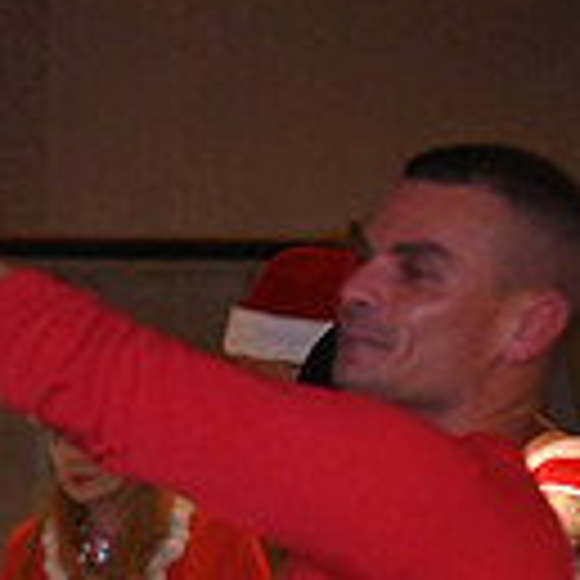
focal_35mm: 375
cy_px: 1205
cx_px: -74
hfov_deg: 4.7
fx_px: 7109
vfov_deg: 4.6
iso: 4000
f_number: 4
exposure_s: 1/100
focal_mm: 98
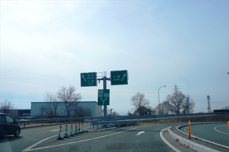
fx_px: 210
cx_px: 114
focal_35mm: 33
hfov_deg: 57.3
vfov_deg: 39.9
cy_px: 76
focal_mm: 22
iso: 200
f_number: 8
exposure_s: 1/1000
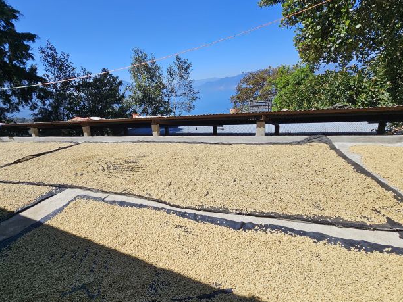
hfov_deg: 90.2
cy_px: 155
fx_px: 198
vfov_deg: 74.7
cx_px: 167
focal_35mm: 17
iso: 50
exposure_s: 1/2430
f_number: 2.2
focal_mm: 2.2
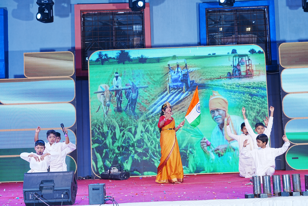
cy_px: 103
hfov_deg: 32.9
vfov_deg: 22.3
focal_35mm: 61
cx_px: 154
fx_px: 522
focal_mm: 61
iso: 400
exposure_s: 1/160
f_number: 5.6
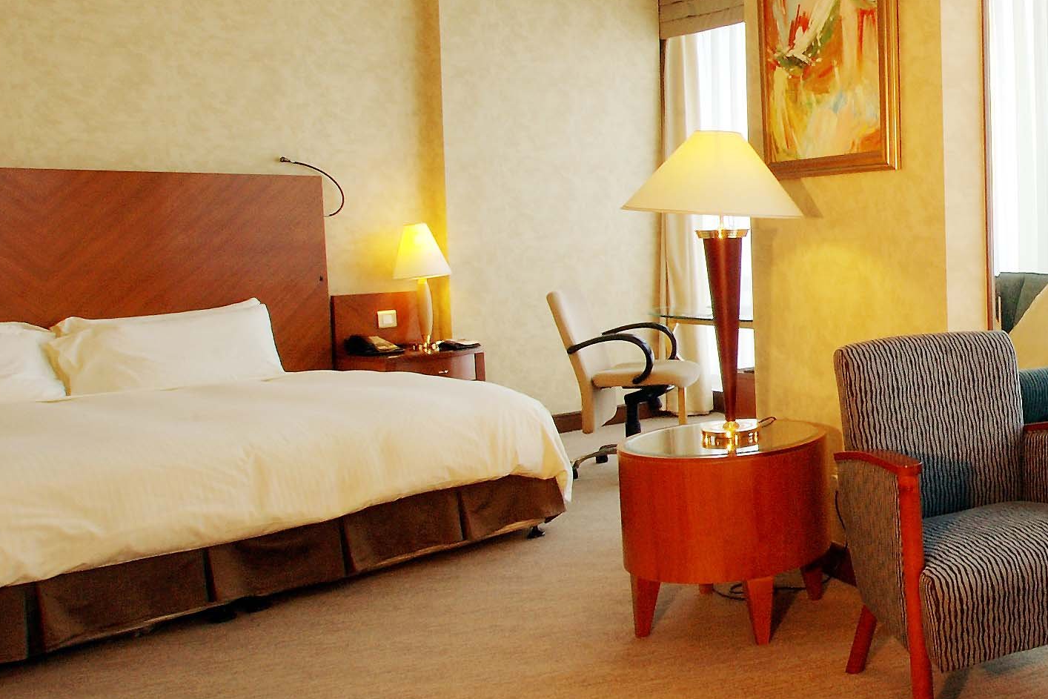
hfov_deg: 44.8
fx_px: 1021
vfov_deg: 37.6
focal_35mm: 35
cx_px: 1079
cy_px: 262
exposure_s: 1/2.5
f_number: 22
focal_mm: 11
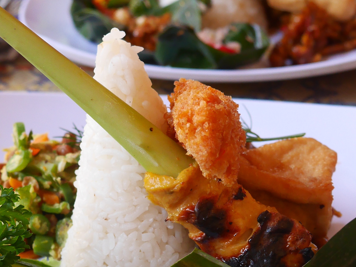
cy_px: 228
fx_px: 1060
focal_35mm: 103
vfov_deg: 14.3
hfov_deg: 19.0
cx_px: 137
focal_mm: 20
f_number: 4.4
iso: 640
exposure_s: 1/60
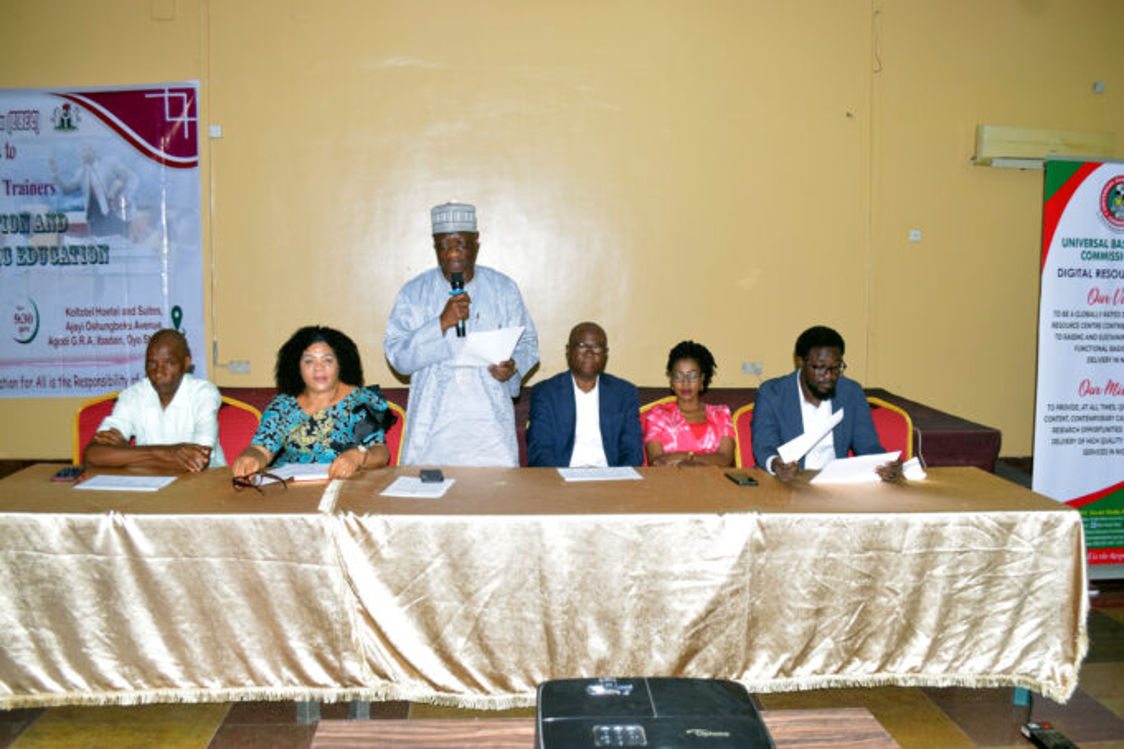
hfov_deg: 61.9
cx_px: 562
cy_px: 374
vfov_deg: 43.6
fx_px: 937
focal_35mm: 30
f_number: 5
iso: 800
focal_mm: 20
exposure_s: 1/125
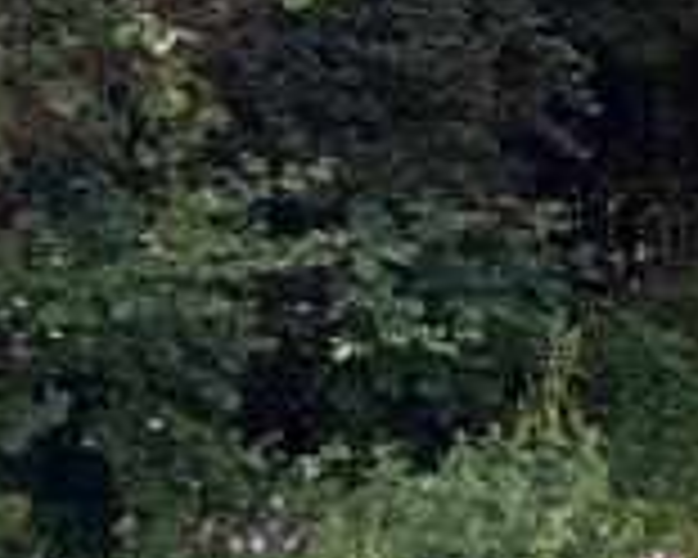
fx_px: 1859
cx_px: 608
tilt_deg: +13.3
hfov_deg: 20.9
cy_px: -382
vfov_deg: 15.2
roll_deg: +0.9
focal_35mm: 90
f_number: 2.2
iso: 50
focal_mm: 2.22
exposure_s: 1/165
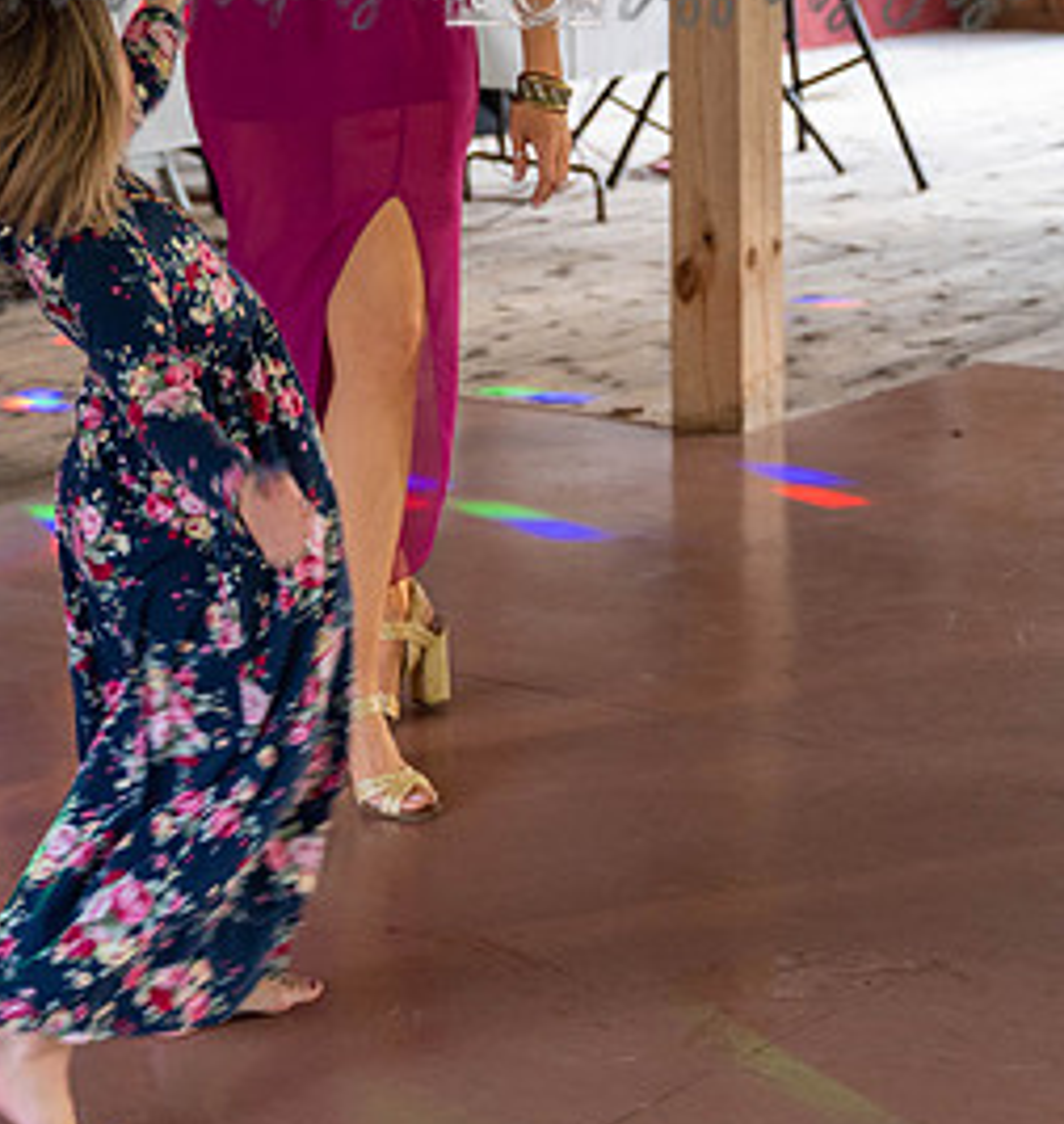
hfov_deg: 17.3
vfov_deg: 18.2
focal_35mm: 97
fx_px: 3468
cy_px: 206
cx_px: 270
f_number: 2.8
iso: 1400
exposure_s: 1/125
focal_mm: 44
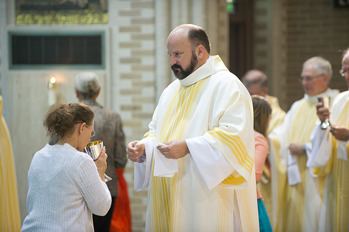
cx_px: 174
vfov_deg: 6.9
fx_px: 1938
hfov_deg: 10.3
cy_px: 116
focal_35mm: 200
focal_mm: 200
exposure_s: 1/80
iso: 2000
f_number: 2.8
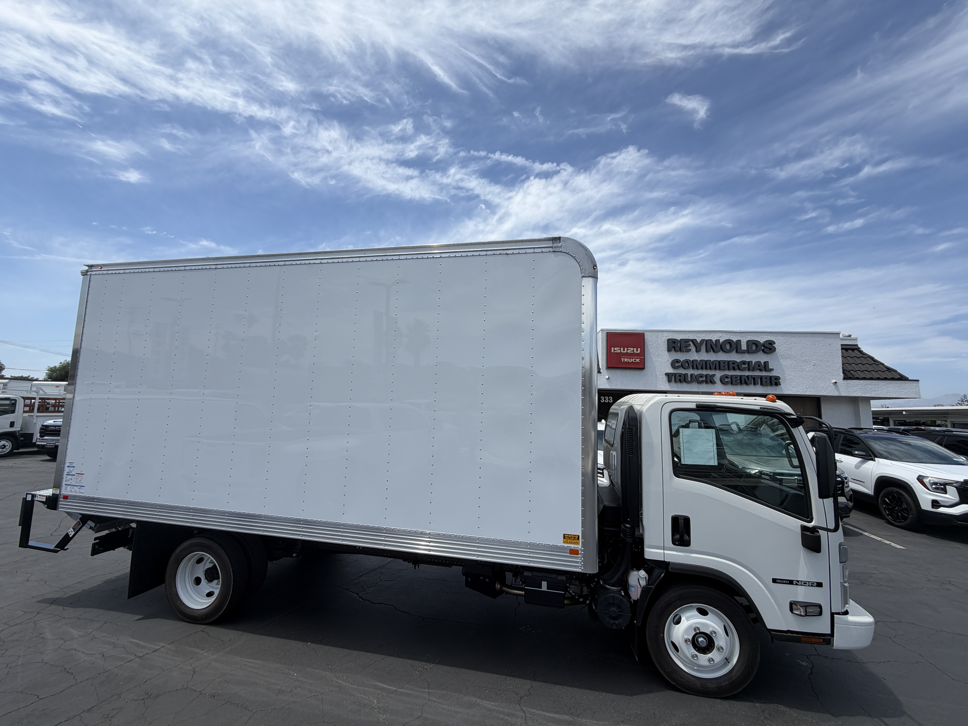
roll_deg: -1.9
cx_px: 484
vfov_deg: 85.7
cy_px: 363
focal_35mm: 14
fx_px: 391
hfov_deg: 102.1
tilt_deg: +8.3
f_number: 2.2
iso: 32
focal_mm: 2.22
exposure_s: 1/770
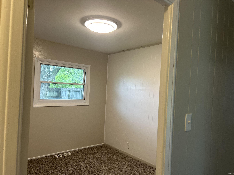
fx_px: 176
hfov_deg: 67.3
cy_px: 88
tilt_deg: -0.2
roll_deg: -2.1
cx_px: 117
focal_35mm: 26
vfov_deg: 53.1
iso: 125
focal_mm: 5.7
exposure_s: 1/120
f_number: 1.5
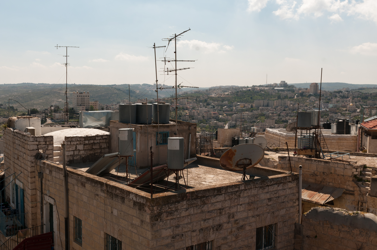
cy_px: 125
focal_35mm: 36
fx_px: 377
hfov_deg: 53.2
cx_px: 188
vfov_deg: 36.8
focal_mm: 24
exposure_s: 1/400
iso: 200
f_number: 10
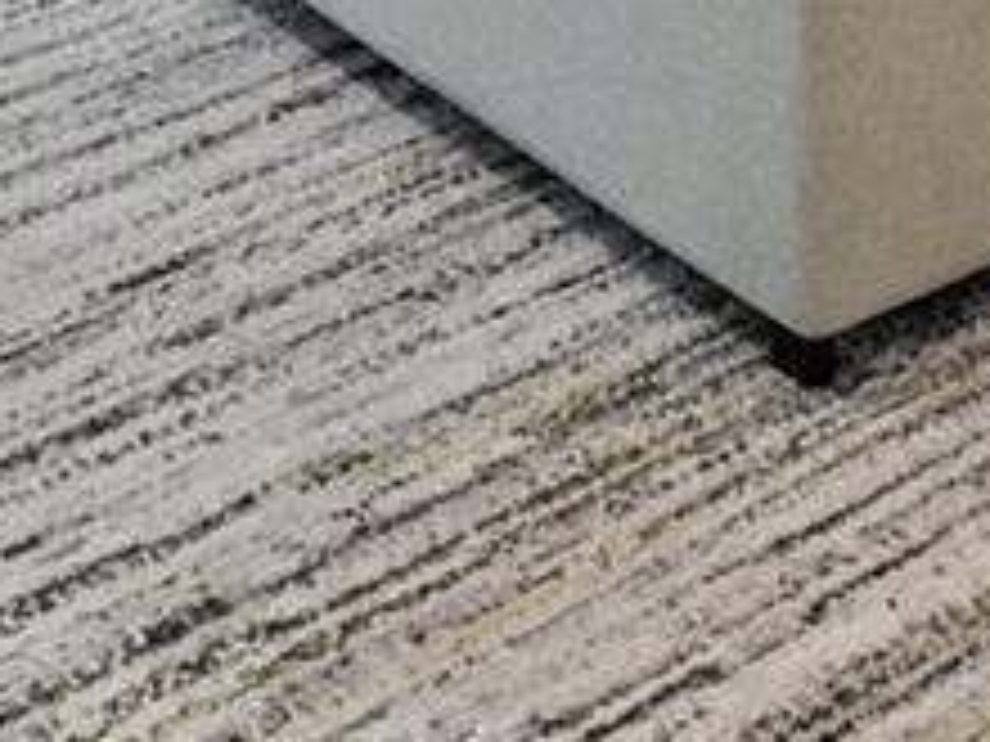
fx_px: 3203
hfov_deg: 17.6
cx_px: 554
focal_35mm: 112
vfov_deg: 10.1
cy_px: -1432
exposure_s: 1/5
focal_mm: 16
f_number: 8
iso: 200
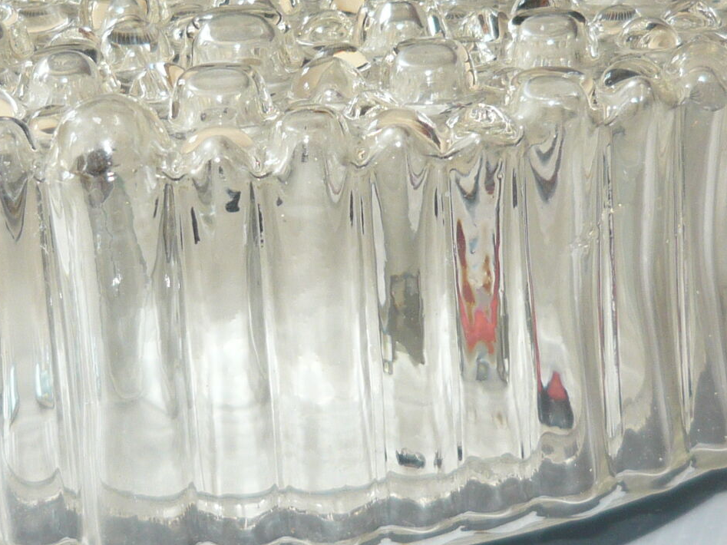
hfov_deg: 20.0
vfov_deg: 15.1
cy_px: 233
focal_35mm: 98
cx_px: 322
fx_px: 2058
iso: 100
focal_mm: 6
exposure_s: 1/100
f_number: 2.9
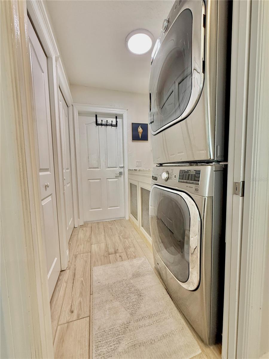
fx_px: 145
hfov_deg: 85.7
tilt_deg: -4.2
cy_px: 180
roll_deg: +1.3
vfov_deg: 102.1
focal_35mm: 14
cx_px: 134
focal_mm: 2.22
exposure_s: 1/120
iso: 250
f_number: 2.2
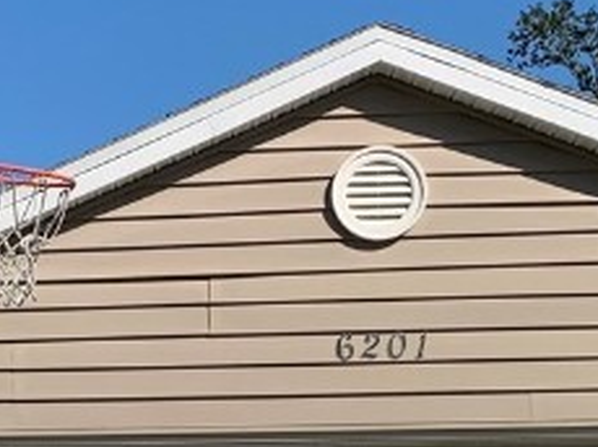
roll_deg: +0.2
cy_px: 582
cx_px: -3
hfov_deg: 16.6
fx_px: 2002
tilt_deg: +1.9
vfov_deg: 12.4
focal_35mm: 116
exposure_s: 1/2994
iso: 25
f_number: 1.8
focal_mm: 4.25
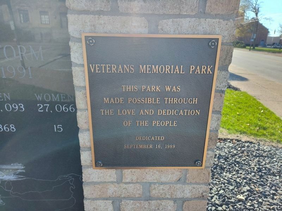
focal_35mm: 23
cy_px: 106
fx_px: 187
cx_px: 141
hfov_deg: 73.9
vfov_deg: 58.9
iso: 100
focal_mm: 5.56
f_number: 1.8
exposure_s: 1/669
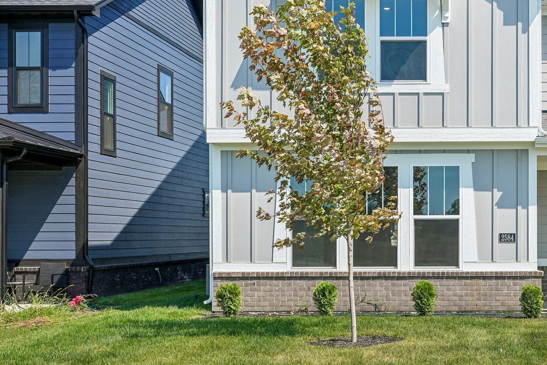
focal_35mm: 56
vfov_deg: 24.0
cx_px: 480
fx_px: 850
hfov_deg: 34.0
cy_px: 107
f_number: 8
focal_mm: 29.5
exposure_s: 1/400
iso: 100
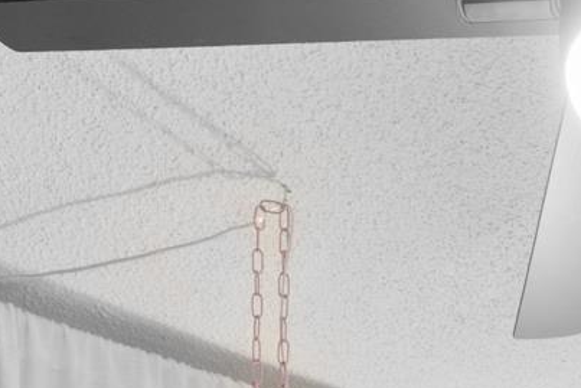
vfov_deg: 10.9
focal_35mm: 93
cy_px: 1091
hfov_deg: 20.8
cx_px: 655
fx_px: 1501
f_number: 9
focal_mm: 10
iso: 200
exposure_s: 2.5
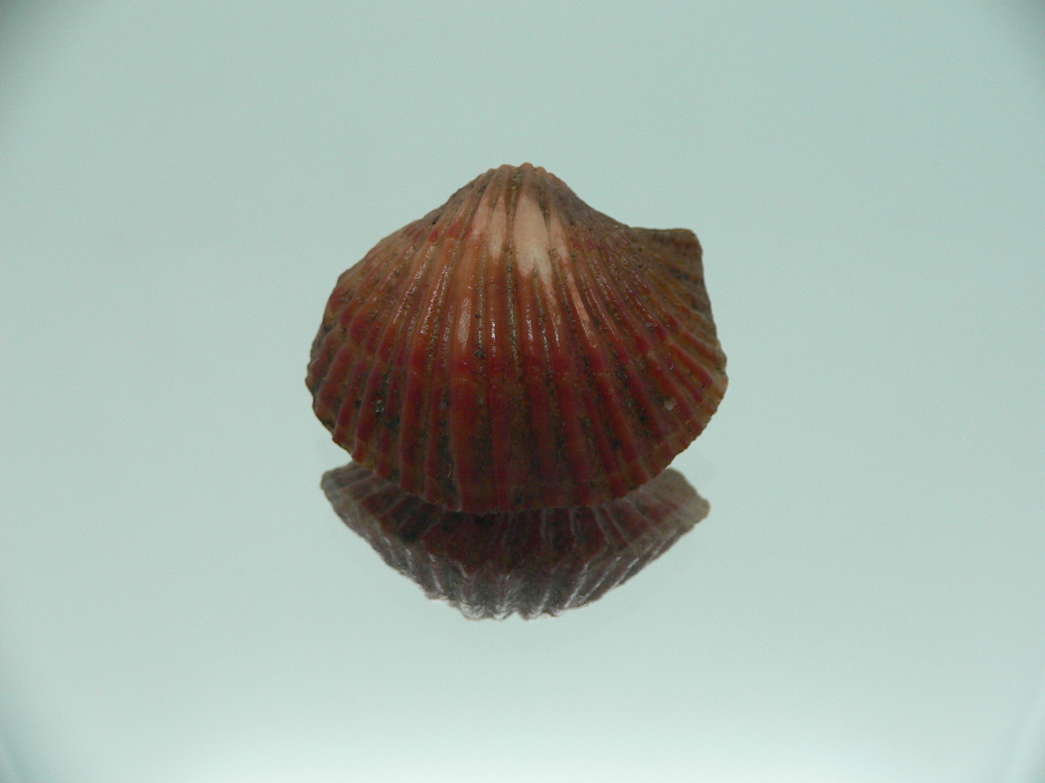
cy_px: 392
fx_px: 1057
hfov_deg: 52.6
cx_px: 522
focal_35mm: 35
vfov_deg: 40.7
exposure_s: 1/60
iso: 150
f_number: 2.8
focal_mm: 4.6
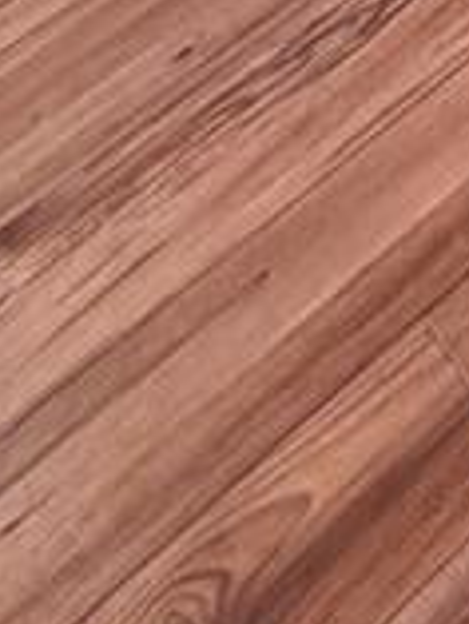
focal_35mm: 107
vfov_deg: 10.1
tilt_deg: -12.1
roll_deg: -0.3
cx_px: 1045
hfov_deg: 11.8
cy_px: -1455
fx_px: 1930
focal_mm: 2.22
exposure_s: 1/120
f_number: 2.2
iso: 125
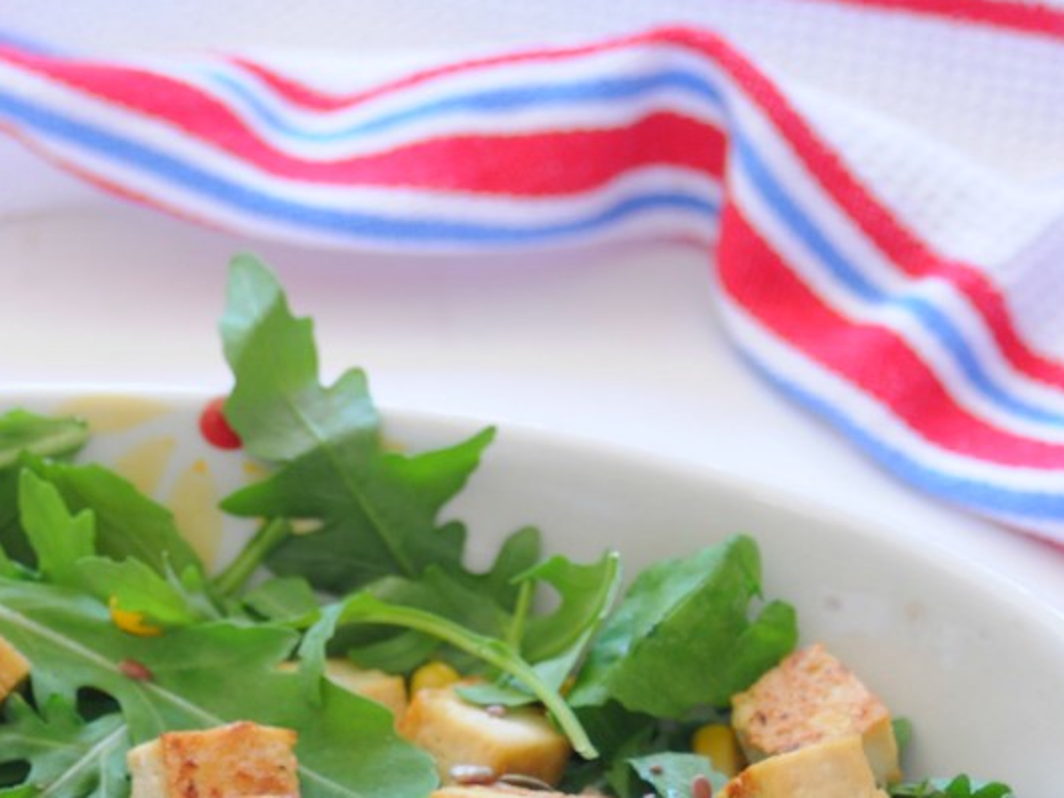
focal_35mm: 228
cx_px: 14
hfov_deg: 8.6
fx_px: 7007
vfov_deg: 6.5
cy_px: 763
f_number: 4.5
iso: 200
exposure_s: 1/25
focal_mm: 70
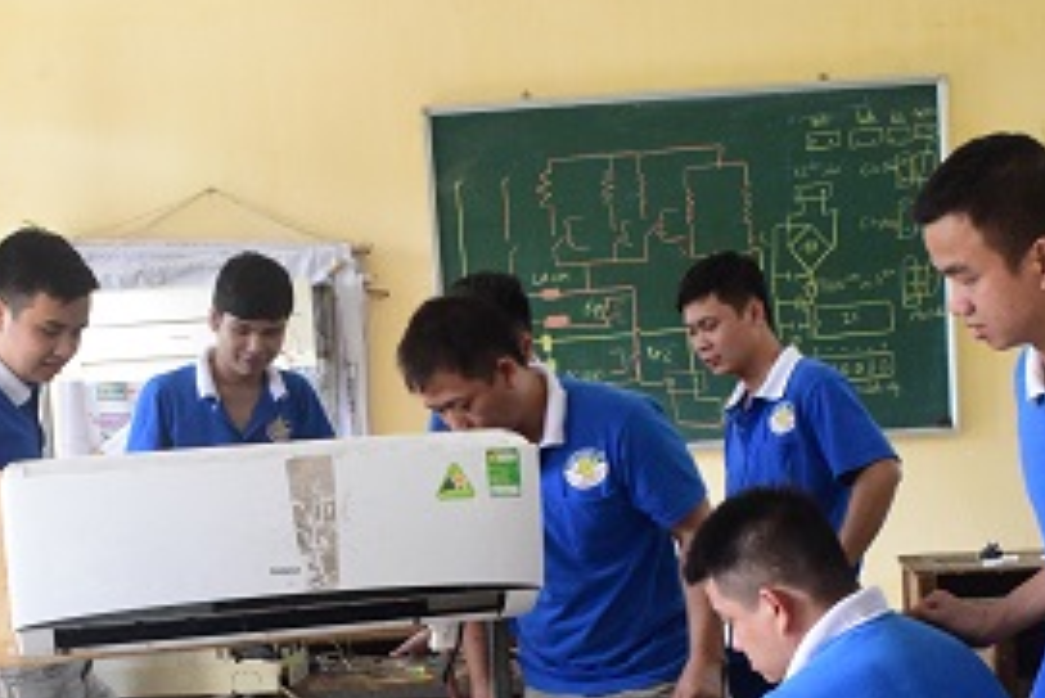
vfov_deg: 18.1
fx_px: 2120
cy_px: 737
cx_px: 501
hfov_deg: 27.7
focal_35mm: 73
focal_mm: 22
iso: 3200
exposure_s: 1/100
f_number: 7.1
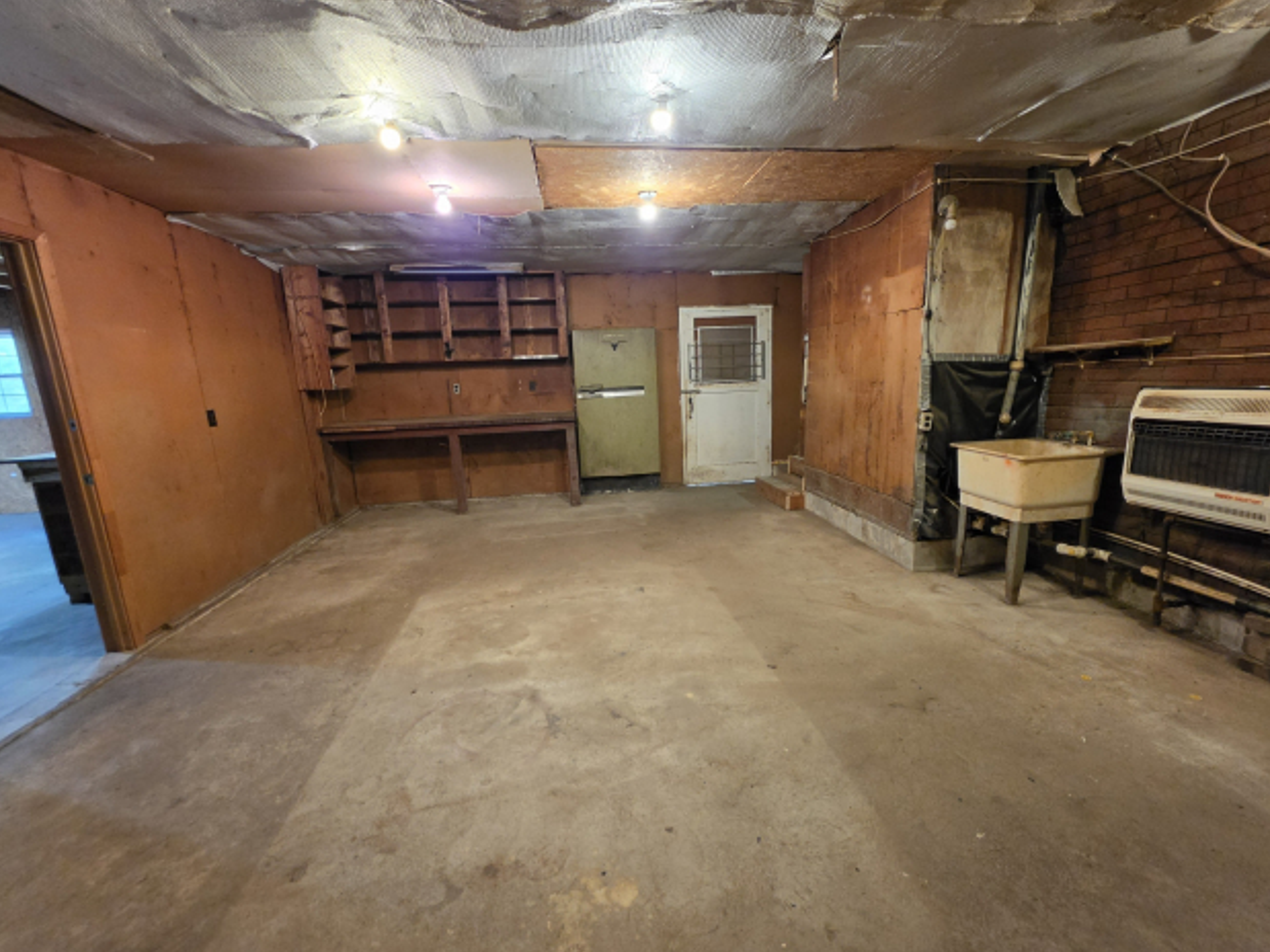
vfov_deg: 85.6
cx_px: 645
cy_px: 492
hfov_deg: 102.1
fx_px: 514
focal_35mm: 14
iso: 500
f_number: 1.9
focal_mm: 2.2
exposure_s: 1/60
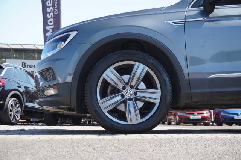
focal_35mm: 52
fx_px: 351
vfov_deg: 25.7
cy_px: 80
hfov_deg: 37.9
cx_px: 120
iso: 100
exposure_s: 1/80
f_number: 5.6
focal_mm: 35
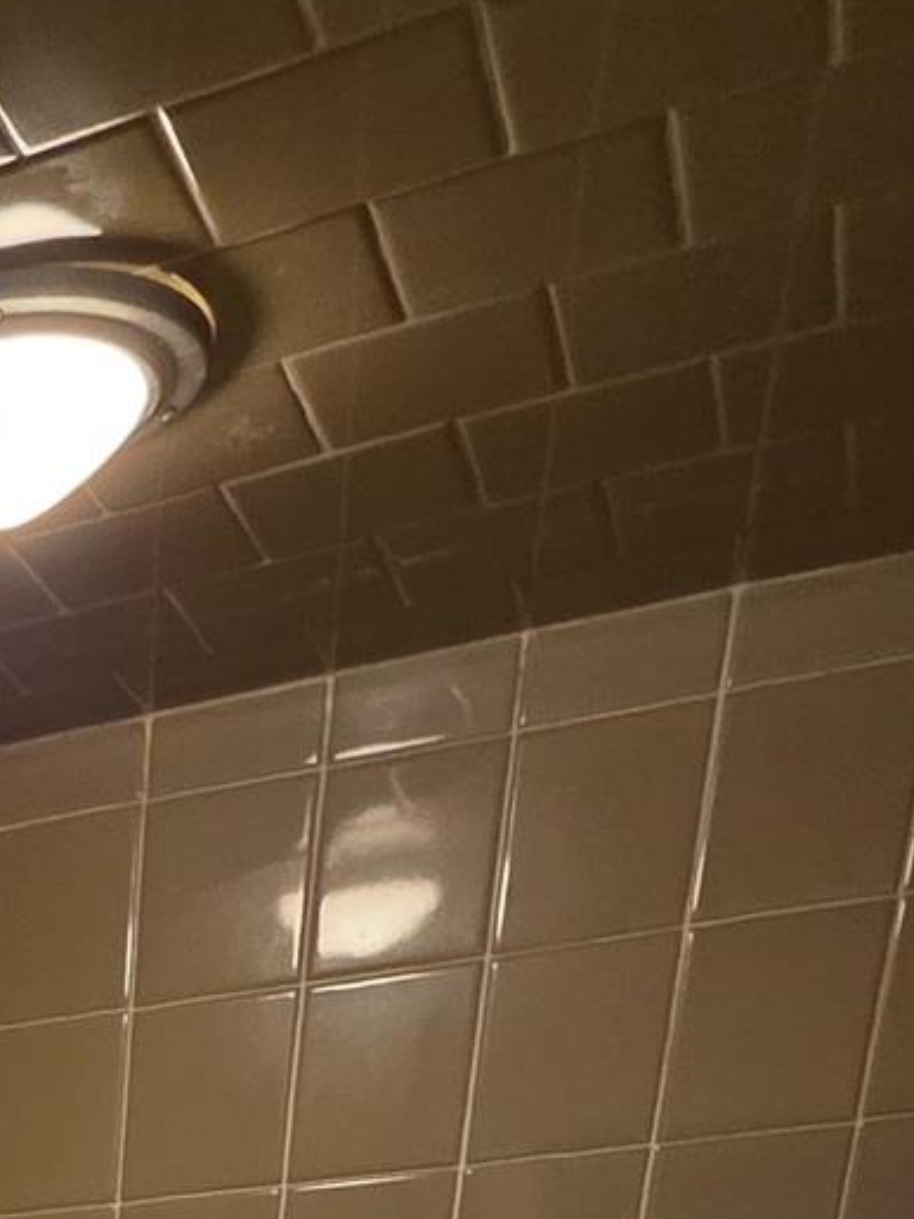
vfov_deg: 17.7
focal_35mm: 58
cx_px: -439
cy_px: 2615
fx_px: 2042
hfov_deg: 21.4
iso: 200
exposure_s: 1/120
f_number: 1.9
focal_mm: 2.2
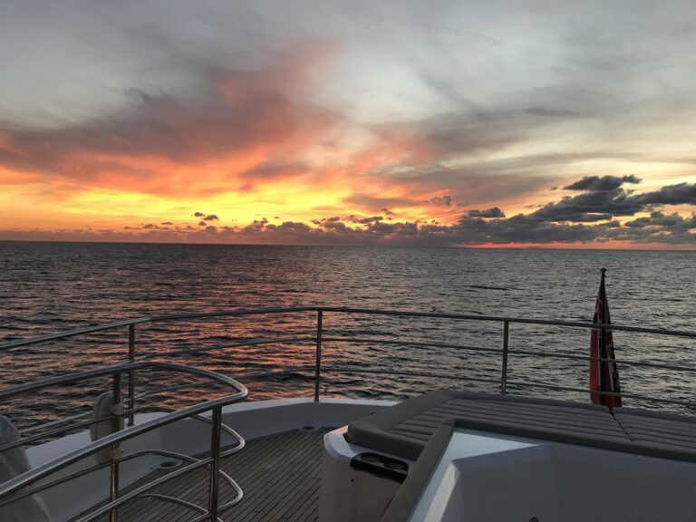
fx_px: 563
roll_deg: -0.4
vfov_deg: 49.7
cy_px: 261
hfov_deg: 63.4
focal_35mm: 28
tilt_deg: -2.9
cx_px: 348
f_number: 1.8
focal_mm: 3.99
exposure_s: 1/37
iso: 20
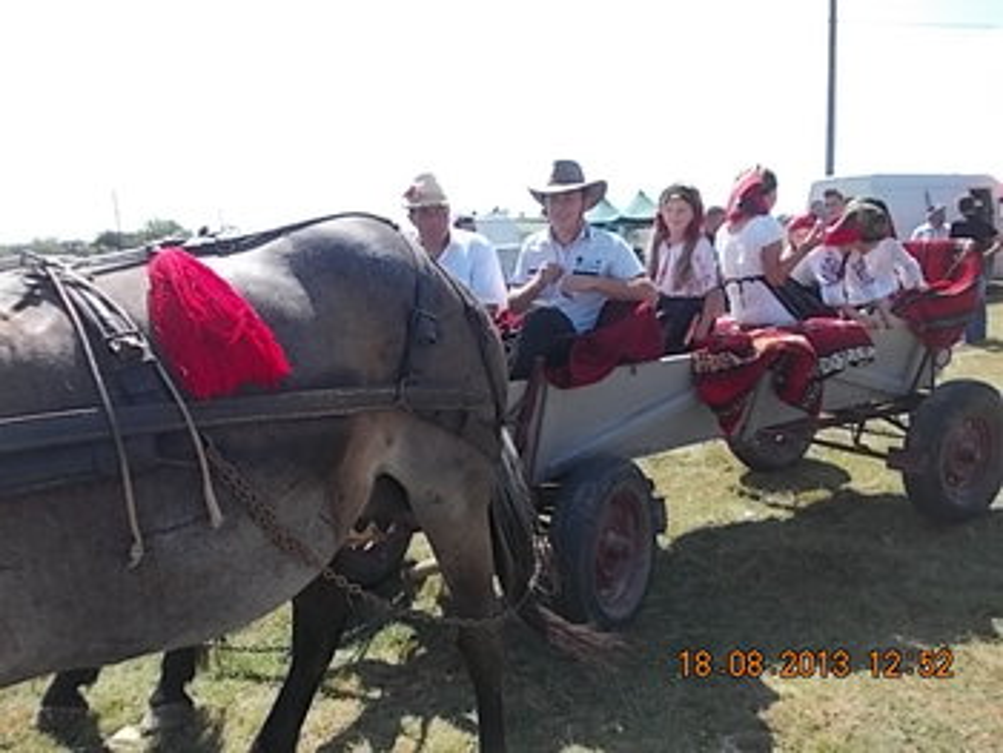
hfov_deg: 63.4
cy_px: 376
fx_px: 812
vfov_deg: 49.8
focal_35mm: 28
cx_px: 502
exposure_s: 1/160
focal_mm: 4
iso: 80
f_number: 5.4
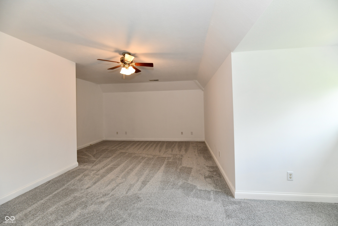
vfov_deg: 81.2
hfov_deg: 104.3
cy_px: 113
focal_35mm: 14
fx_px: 131
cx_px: 169
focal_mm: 14
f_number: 6.3
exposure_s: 1/80
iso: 640
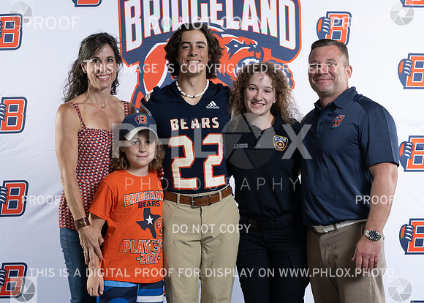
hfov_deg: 23.4
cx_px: 194
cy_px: 166
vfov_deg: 16.8
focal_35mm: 85
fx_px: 1023
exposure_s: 1/125
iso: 320
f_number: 8
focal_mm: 50
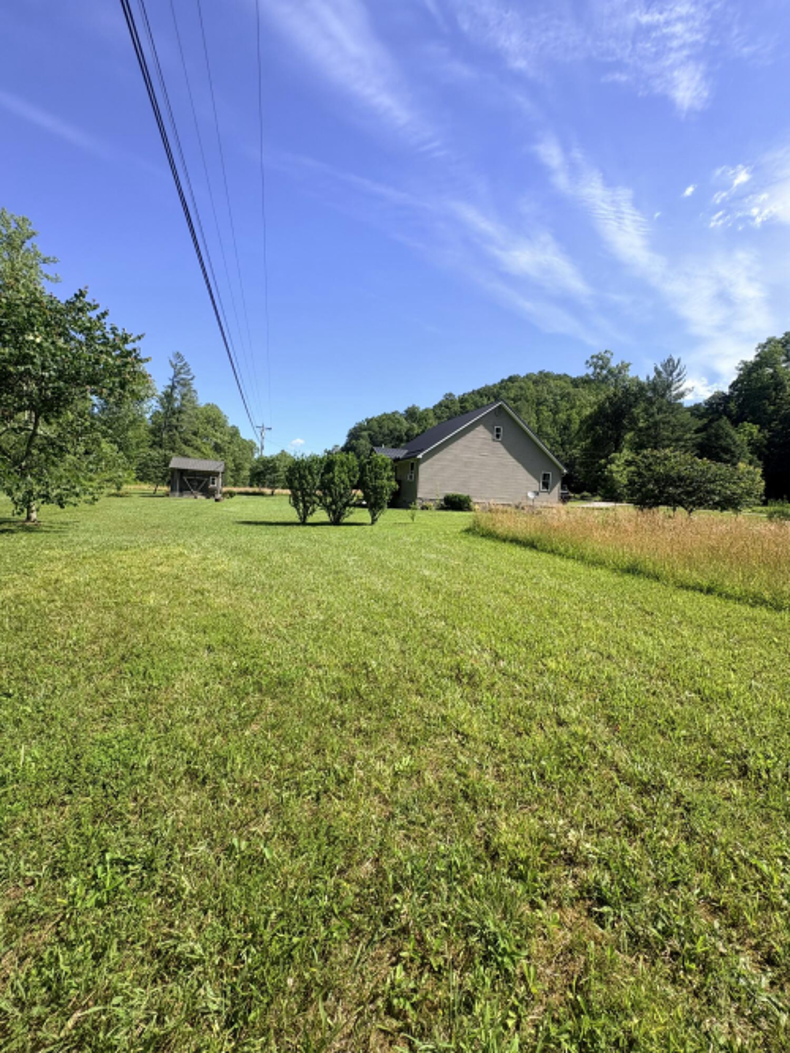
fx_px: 426
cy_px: 526
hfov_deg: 85.7
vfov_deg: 102.1
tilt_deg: -2.6
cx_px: 395
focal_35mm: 14
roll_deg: -3.9
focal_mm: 2.22
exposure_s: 1/1346
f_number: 2.2
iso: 40
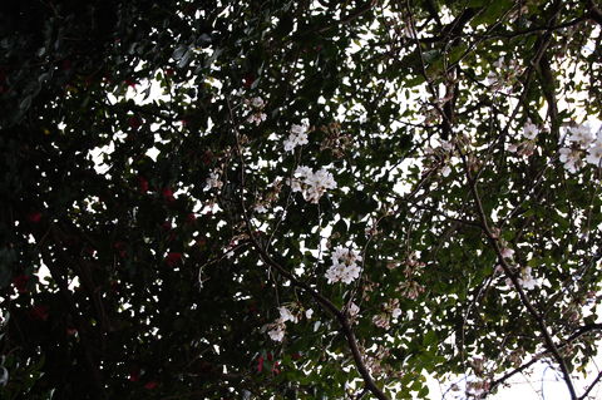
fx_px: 1378
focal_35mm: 82
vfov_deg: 16.5
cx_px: 301
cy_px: 200
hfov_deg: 24.6
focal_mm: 55
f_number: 6.3
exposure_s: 1/160
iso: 200
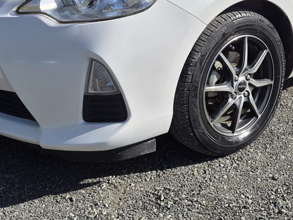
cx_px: 263
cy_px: 72
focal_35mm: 73
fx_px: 618
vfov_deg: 20.1
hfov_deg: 25.8
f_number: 1.8
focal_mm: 5.4
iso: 80
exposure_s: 1/7696
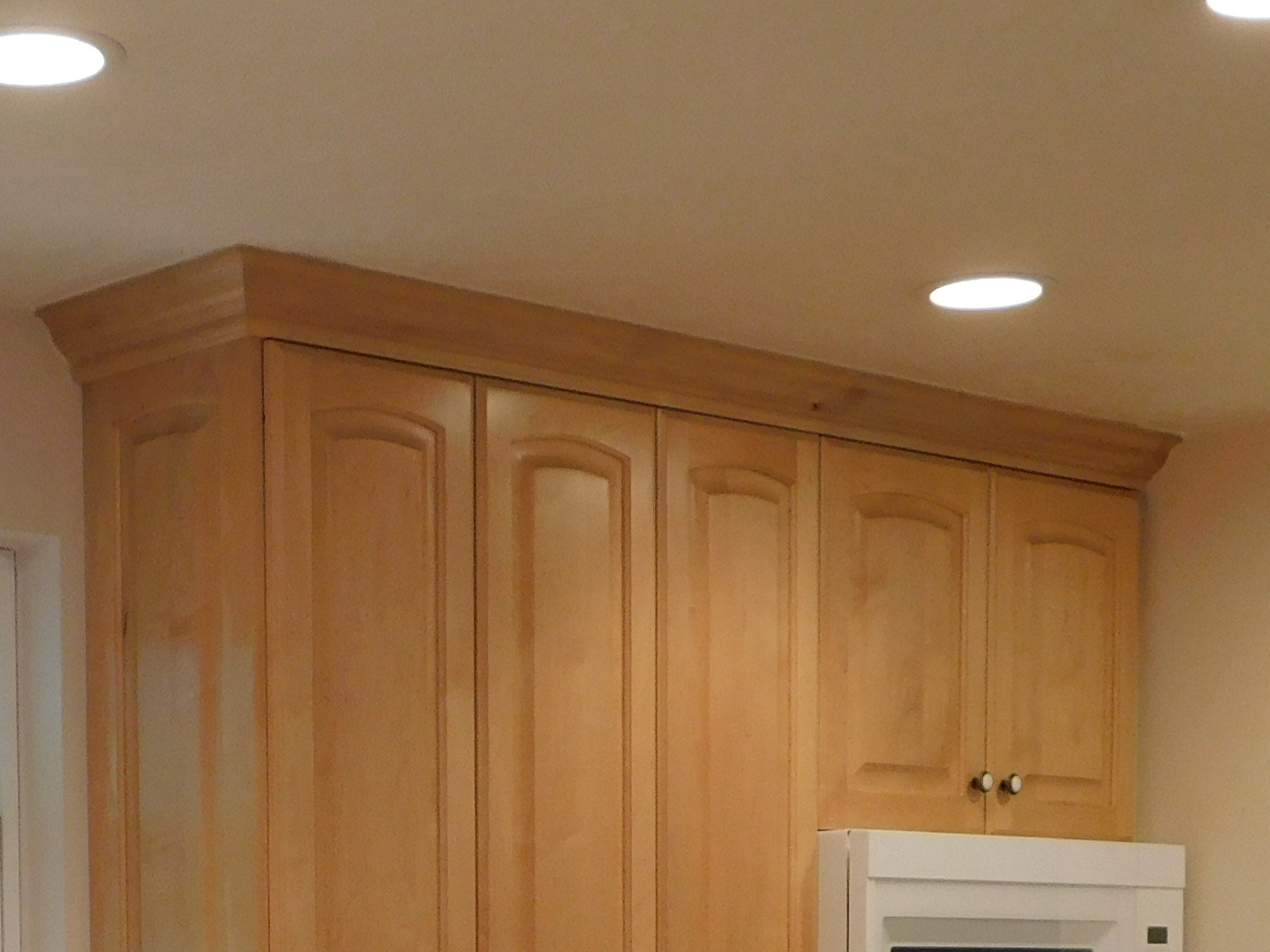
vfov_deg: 17.1
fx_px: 2972
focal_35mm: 81
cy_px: 1241
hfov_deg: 23.6
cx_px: 179
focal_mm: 5.3
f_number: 3.2
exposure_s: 1/30
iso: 160
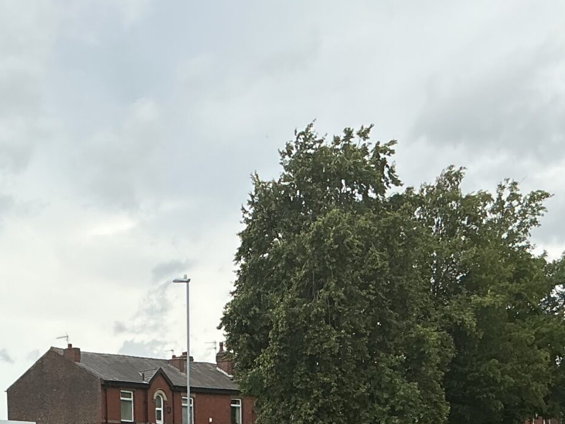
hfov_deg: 24.4
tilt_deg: -2.8
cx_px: 137
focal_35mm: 79
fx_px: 1289
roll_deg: +0.4
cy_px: 562
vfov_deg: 17.4
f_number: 1.8
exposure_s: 1/1412
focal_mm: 3
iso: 25
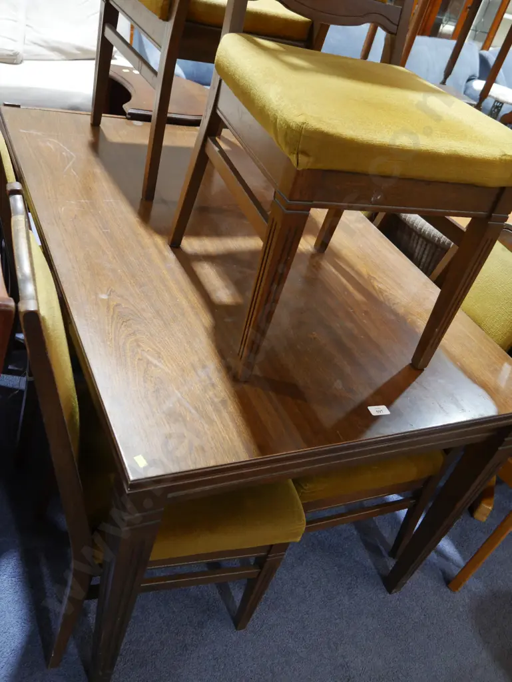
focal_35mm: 30
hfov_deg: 46.8
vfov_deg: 59.9
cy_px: 341
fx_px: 591
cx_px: 256
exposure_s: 1/60
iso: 1250
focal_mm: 15
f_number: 3.6
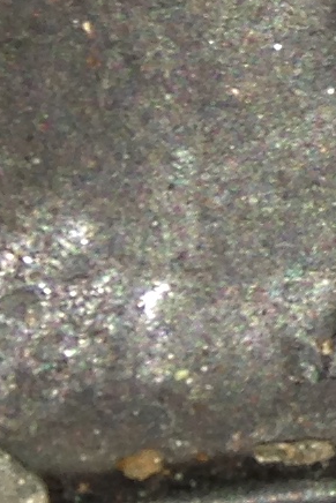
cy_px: -318
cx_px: 1397
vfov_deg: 7.8
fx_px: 3595
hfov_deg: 4.8
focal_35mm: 257
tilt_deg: -52.9
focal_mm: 4.12
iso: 50
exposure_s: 1/90
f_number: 2.4
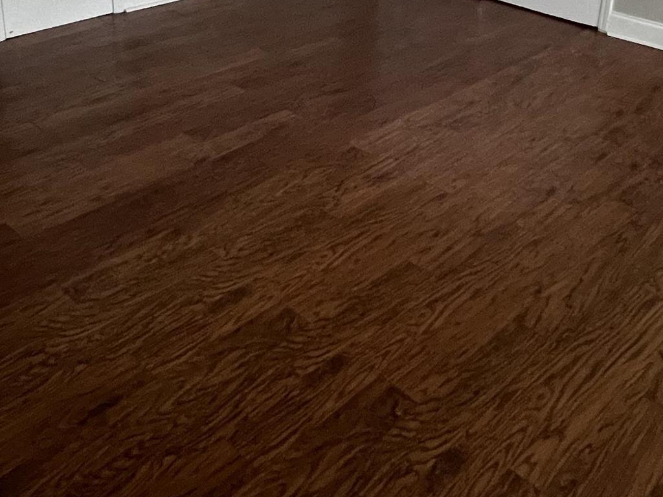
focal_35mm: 39
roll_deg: -2.4
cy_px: 16
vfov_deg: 34.0
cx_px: 342
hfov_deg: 47.9
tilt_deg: -20.5
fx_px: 747
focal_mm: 1.57
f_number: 1.8
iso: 640
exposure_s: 1/60
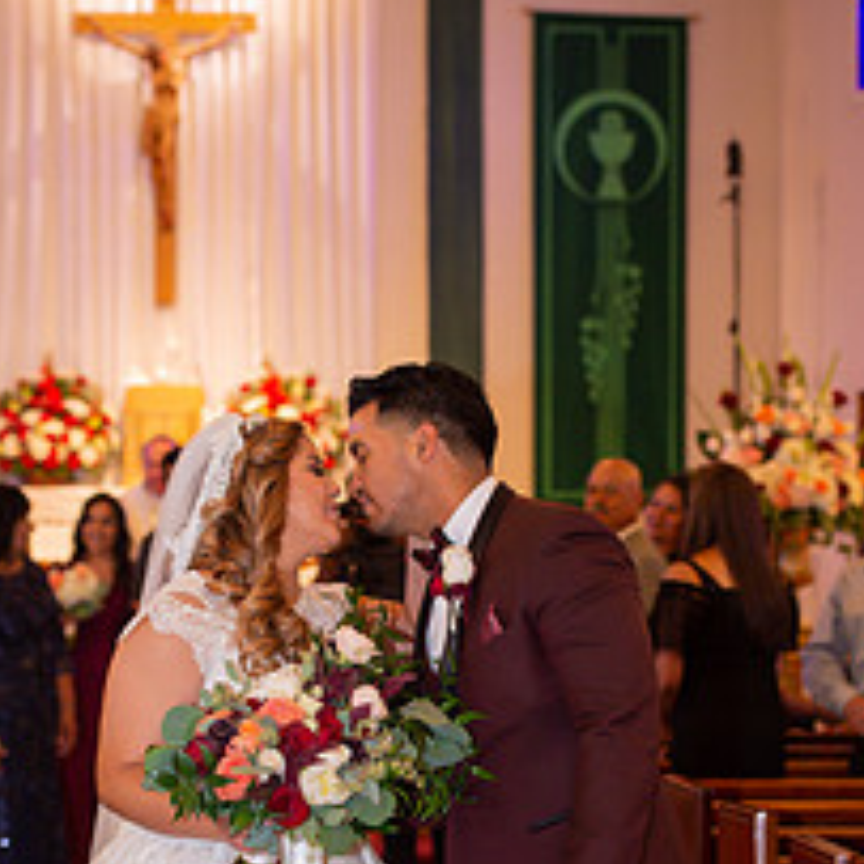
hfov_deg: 13.2
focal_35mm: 132
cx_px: 326
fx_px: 3727
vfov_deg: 13.2
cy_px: 707
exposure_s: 1/60
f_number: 3.5
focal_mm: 70
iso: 1250
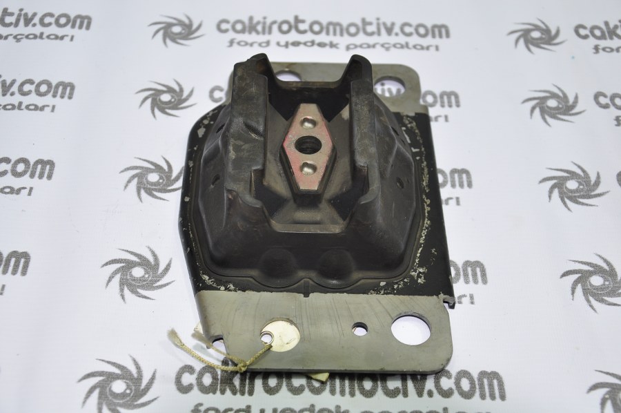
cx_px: 310
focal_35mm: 57
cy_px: 206
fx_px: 982
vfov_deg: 23.7
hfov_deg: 35.1
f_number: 5
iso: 200
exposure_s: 1/40
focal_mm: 38
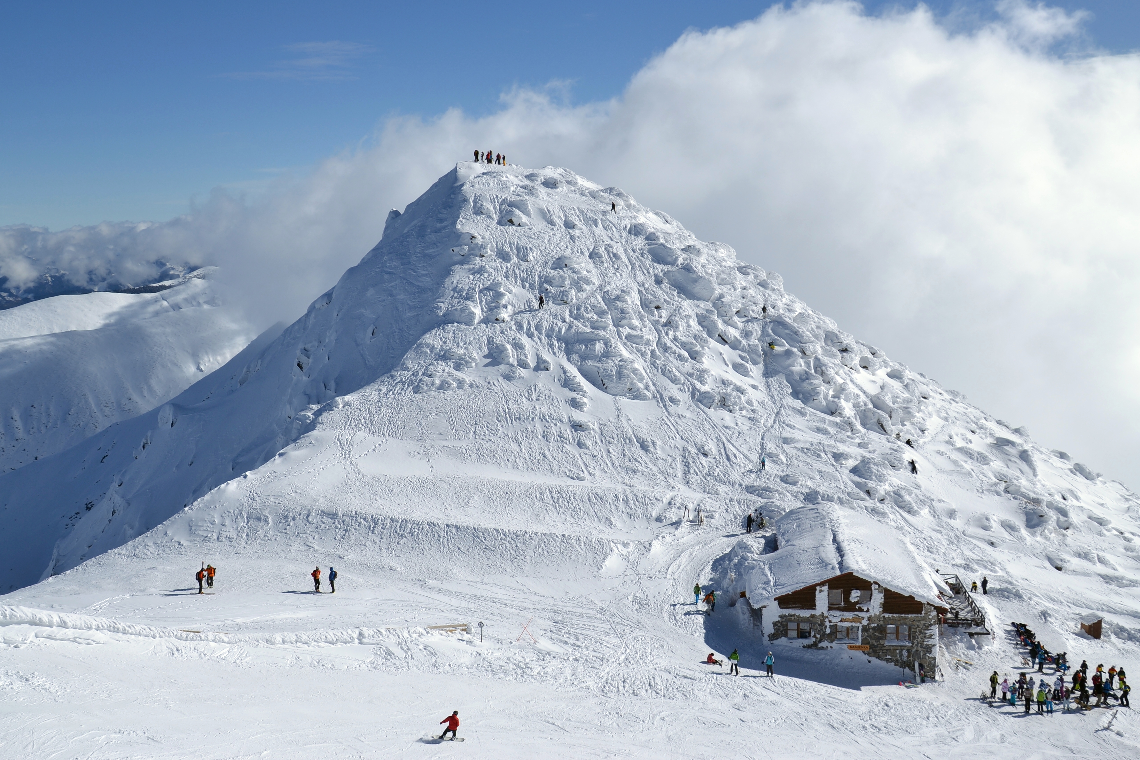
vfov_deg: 35.1
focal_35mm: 38
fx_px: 1203
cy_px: 366
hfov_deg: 50.7
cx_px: 552
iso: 100
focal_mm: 24
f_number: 10
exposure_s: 1/400
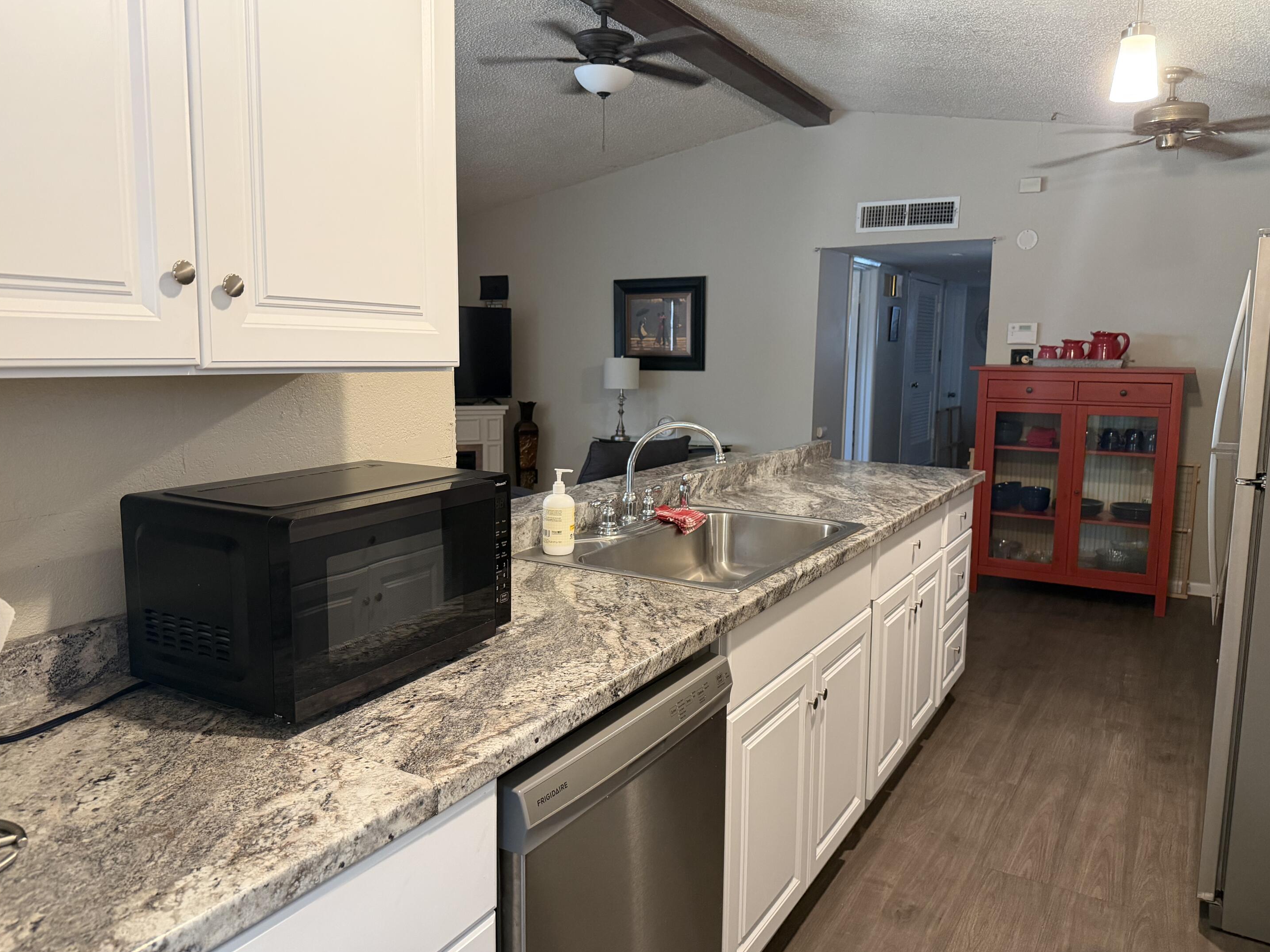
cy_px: 466
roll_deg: -0.6
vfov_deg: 54.9
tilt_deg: -7.2
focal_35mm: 25
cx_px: 634
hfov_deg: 69.4
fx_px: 917
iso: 400
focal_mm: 6.76
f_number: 1.78
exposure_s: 1/60
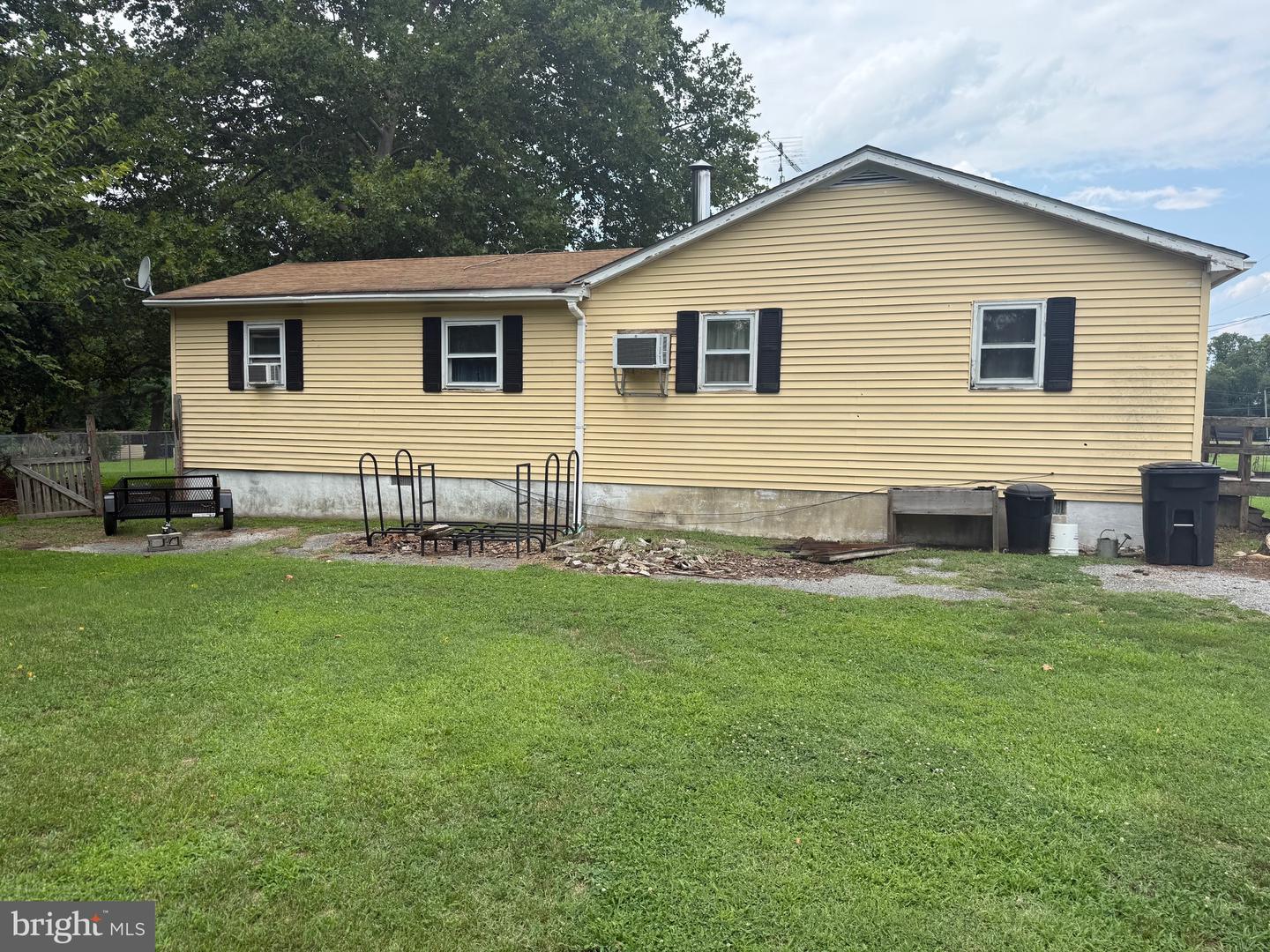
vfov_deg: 56.8
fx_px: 881
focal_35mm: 24
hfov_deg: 71.6
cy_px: 476
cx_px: 635
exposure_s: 1/2370
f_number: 1.78
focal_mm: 6.76
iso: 80
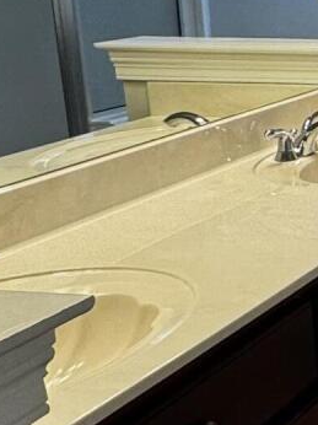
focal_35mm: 81
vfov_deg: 24.0
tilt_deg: -11.1
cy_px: 131
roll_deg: -0.3
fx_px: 993
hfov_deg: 14.0
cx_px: 710
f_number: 2.2
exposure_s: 1/120
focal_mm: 2.22
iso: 125
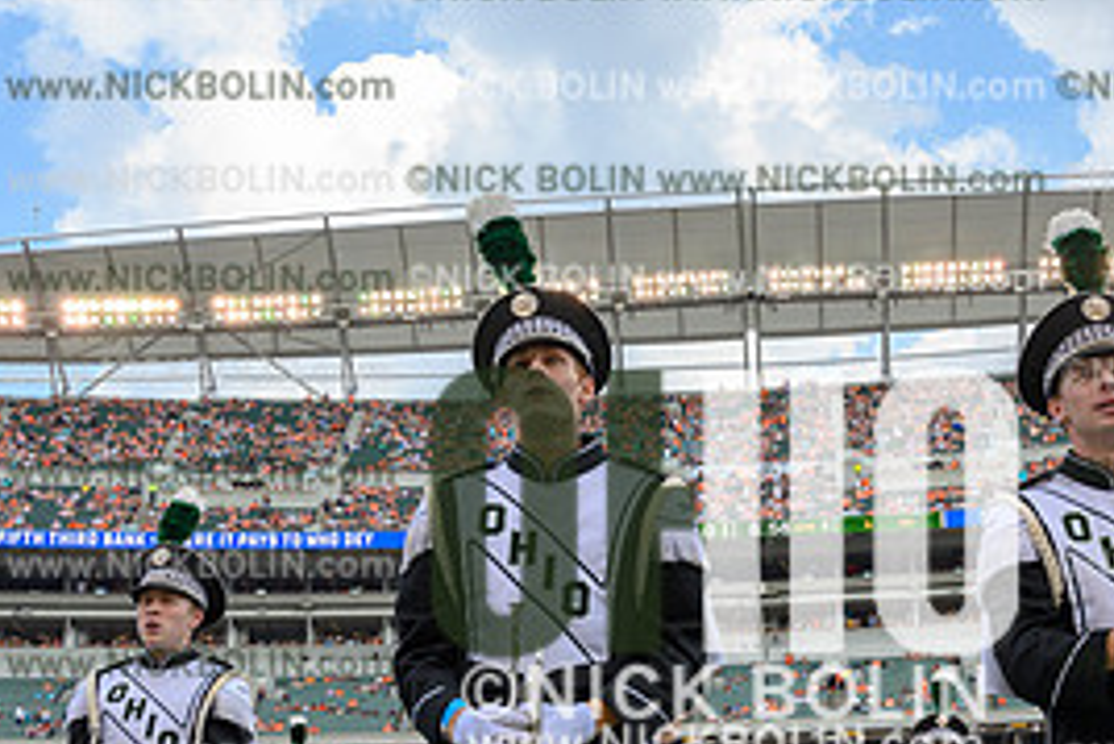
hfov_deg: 37.8
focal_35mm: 52
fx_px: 1610
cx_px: 723
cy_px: 567
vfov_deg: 25.7
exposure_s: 1/100
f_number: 7.1
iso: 80
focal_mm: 24
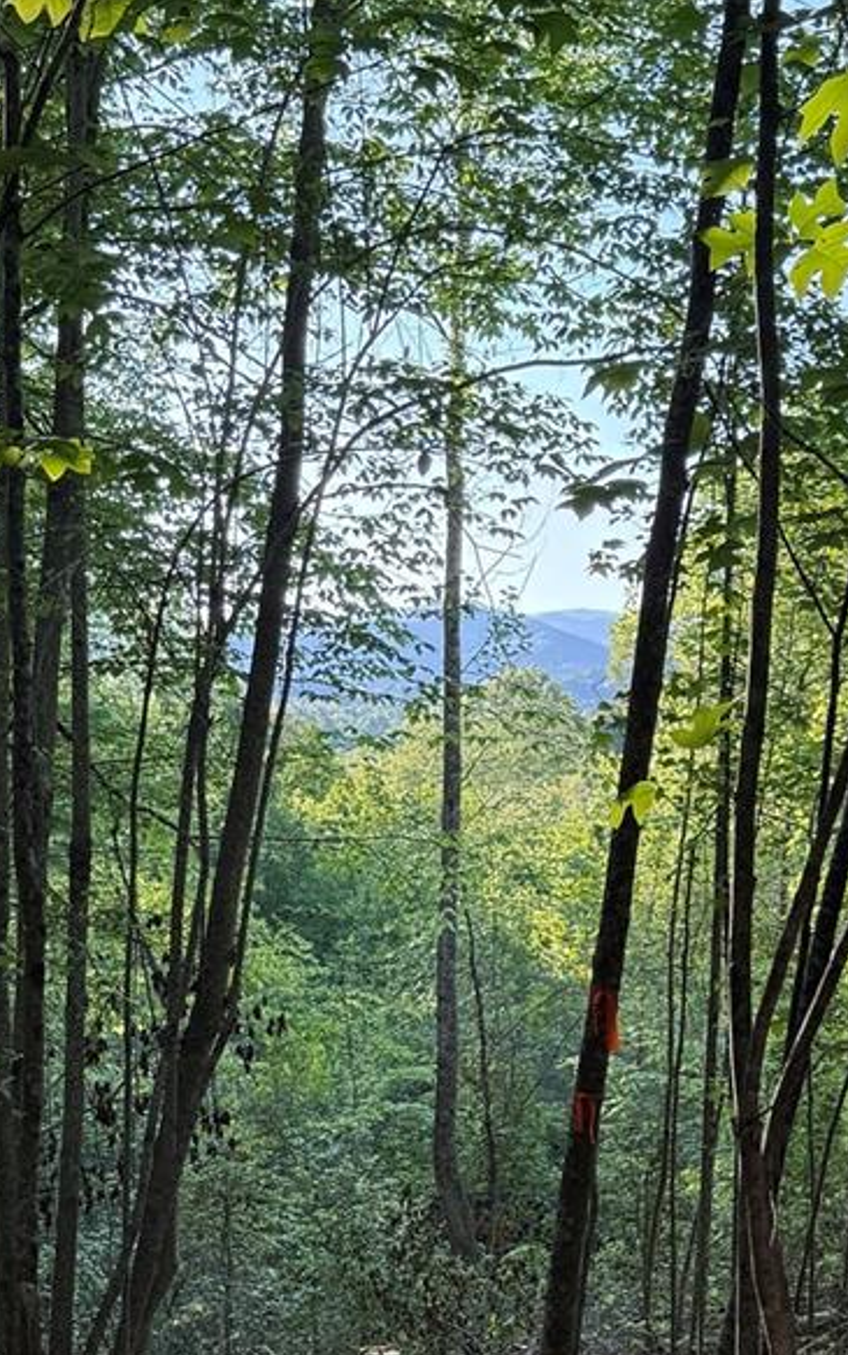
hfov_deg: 19.4
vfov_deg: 29.9
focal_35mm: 67
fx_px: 2474
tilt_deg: -8.1
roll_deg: -1.2
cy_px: 1069
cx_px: 414
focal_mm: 6.76
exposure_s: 1/617
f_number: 1.78
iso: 80
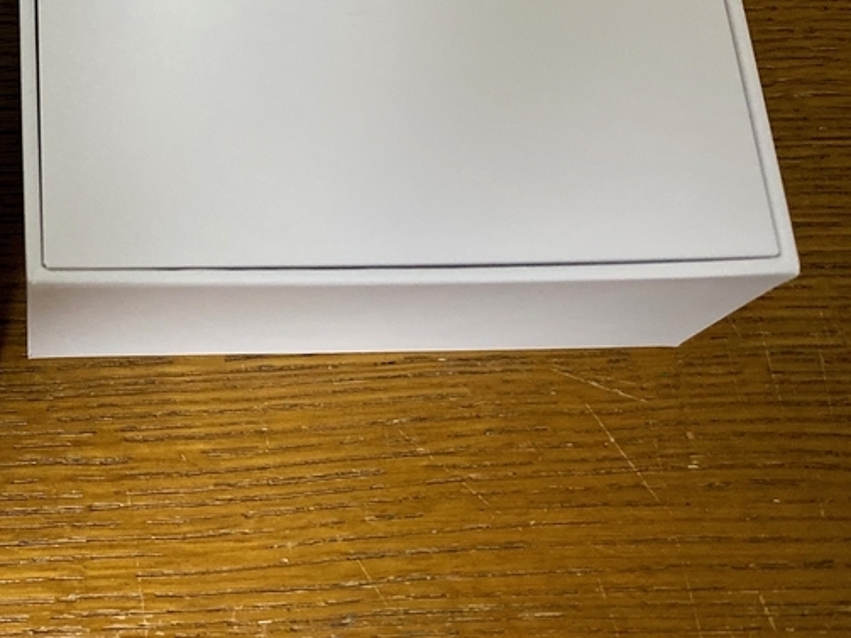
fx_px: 1524
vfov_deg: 22.6
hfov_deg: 29.5
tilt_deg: -64.7
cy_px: -22
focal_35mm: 62
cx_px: 37
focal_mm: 4.25
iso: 320
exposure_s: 1/60
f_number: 1.8
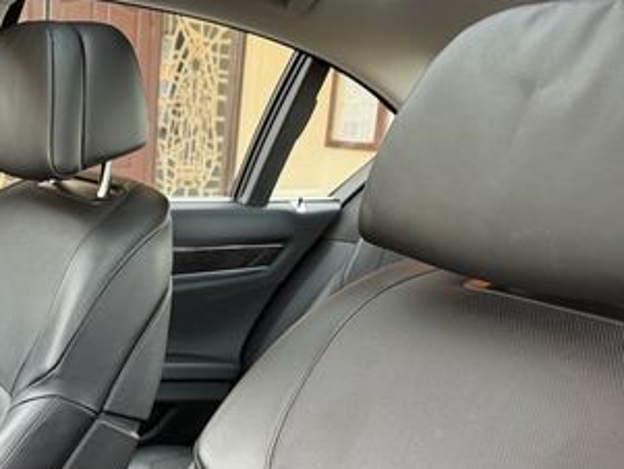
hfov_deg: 36.8
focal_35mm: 51
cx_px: 178
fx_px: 920
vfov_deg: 26.6
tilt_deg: -21.3
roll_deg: -3.8
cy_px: 496
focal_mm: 6.76
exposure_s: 1/121
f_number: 1.78
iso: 200
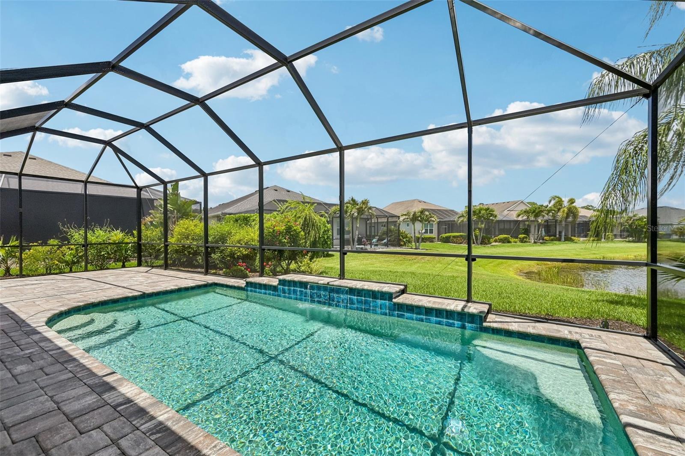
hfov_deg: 104.3
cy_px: 228
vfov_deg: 81.2
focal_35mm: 14
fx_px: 266
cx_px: 342
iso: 400
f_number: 8
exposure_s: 1/1000
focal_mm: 14
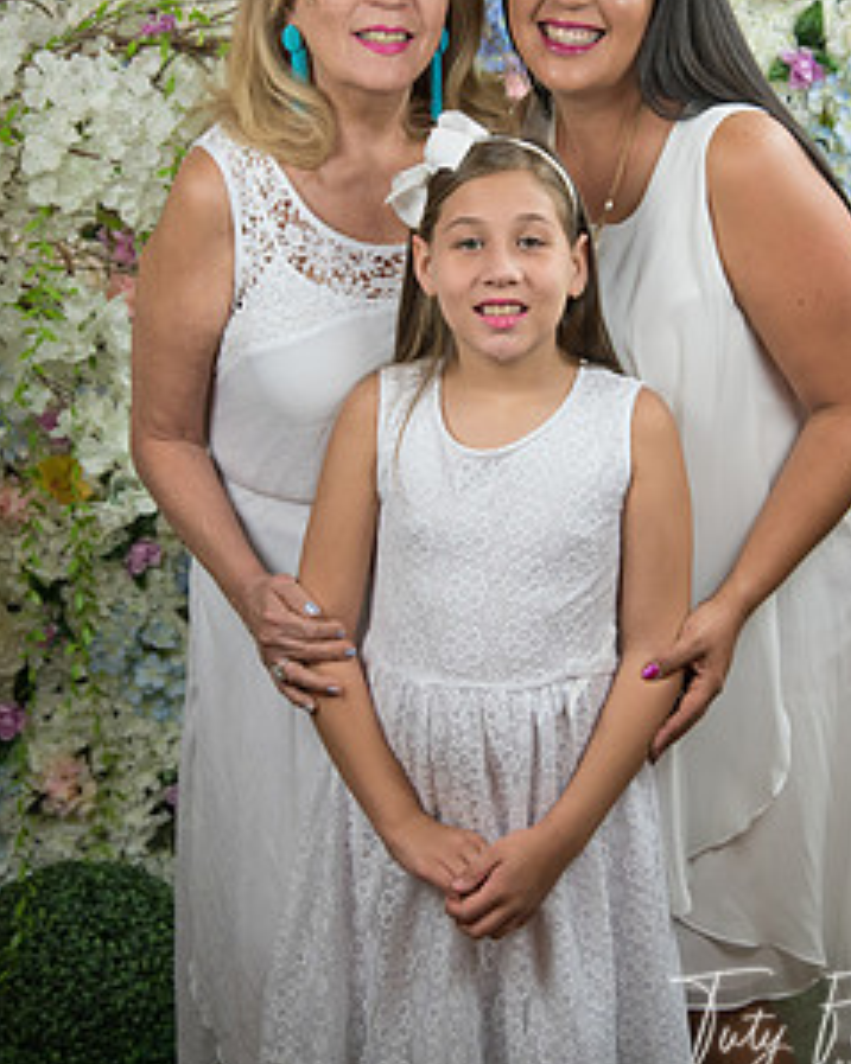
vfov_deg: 23.2
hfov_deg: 18.7
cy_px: 349
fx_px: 2583
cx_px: 520
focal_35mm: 82
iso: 1250
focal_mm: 58
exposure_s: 1/125
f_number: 5
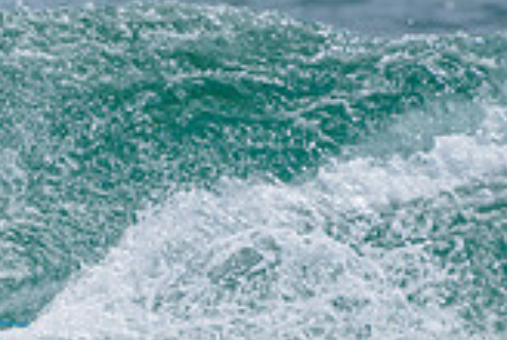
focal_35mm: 2162
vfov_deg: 0.6
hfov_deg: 1.0
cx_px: -42
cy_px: 235
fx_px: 30503
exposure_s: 1/2000
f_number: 5.6
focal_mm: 500
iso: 90
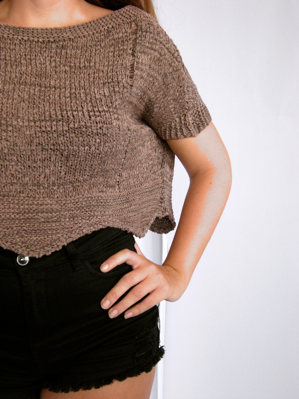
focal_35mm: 52
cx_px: 150
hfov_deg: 28.0
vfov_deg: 36.8
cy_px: 200
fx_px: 599
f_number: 3.8
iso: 219
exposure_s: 1/59.8
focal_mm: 8.8
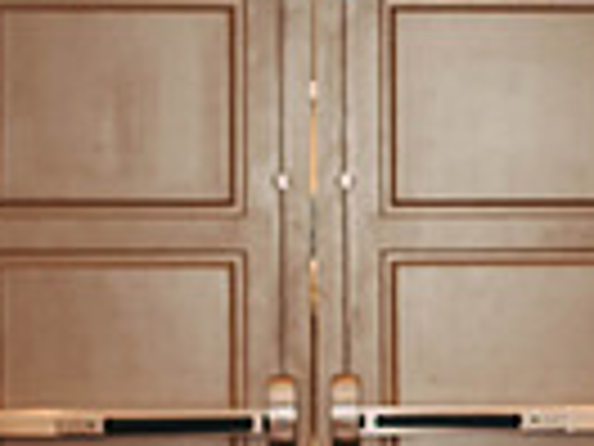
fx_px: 3621
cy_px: 268
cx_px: 986
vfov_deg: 7.0
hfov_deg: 9.1
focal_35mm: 211
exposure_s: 1/125
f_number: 2.5
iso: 800
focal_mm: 50
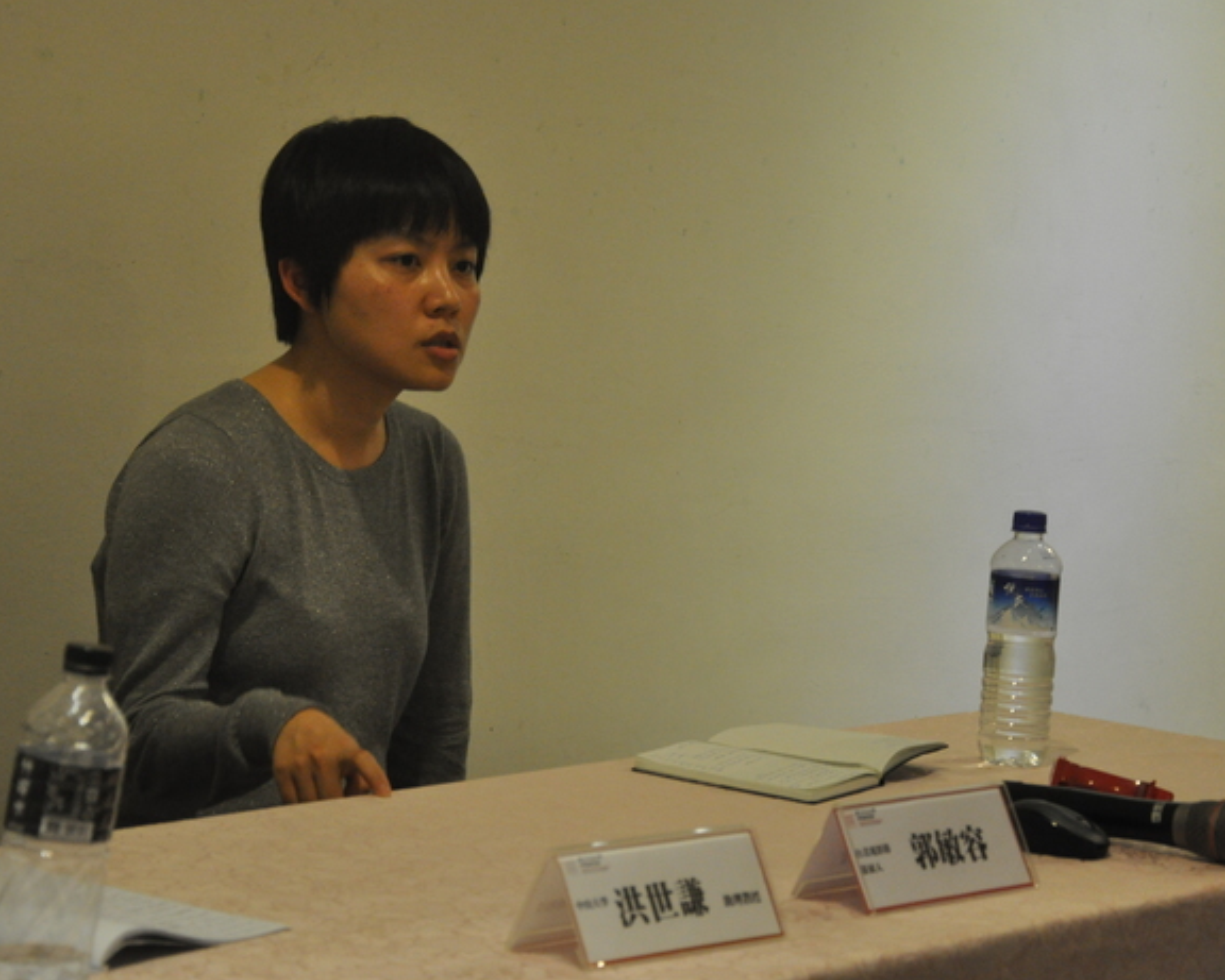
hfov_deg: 18.1
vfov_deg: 14.5
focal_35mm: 106
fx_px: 3844
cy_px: 492
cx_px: 555
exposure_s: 1/30
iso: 1600
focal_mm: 62
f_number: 5.3
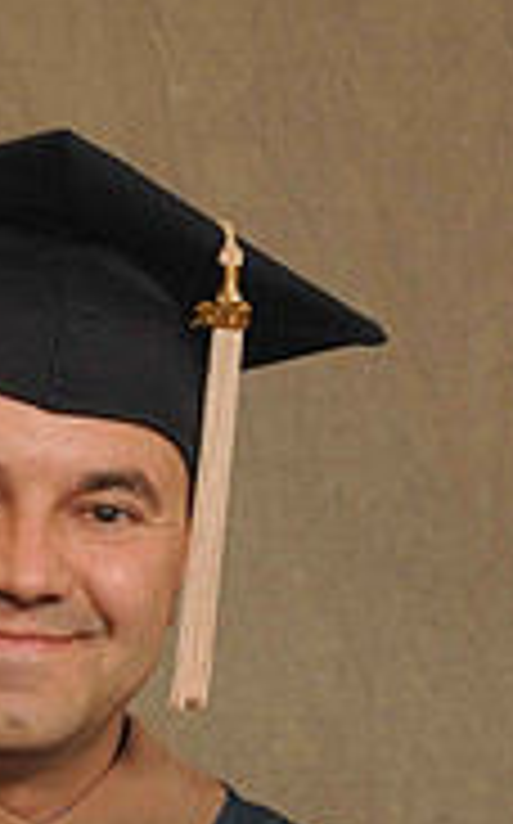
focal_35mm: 233
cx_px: -11
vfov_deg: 9.0
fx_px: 5224
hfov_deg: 5.6
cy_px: 738
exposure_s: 1/60
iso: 200
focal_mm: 62
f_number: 6.3
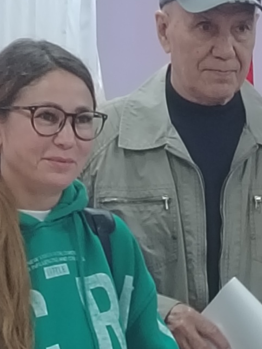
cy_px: 209
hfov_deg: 8.0
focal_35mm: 186
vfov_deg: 10.6
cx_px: 250
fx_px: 1876
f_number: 1.75
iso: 656
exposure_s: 1/50
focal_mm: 5.25
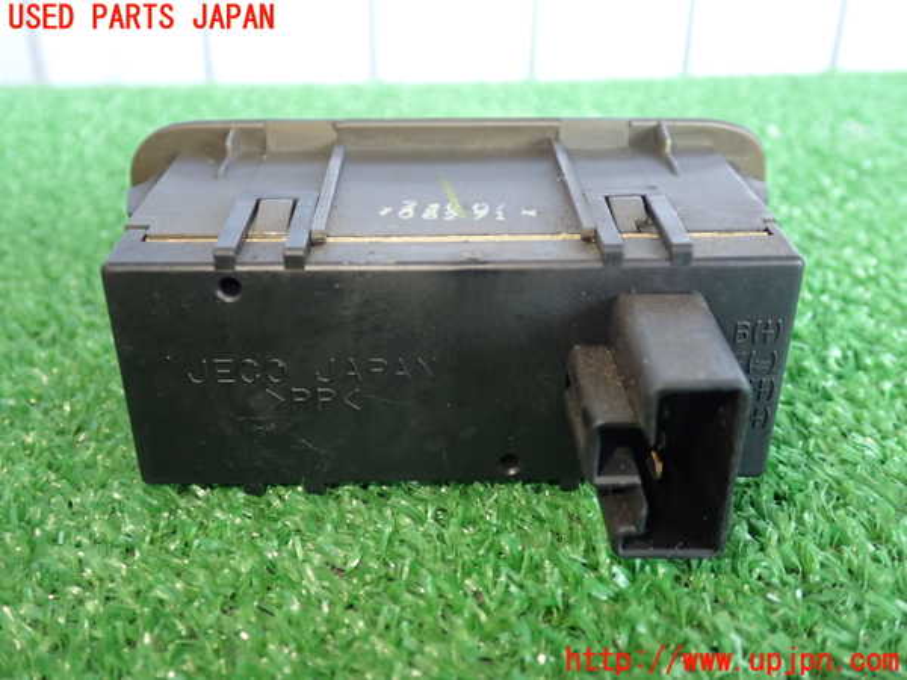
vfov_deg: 39.7
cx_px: 454
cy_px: 340
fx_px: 943
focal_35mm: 36
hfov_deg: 51.4
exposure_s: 1/40
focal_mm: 6.37
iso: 200
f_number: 2.5
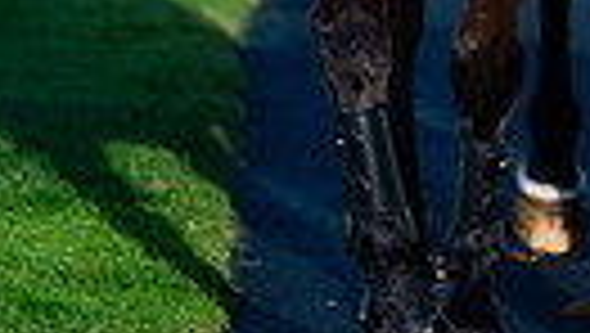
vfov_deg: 2.0
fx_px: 9302
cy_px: -405
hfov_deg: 3.6
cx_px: 655
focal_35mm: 594
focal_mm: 165
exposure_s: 1/2500
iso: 320
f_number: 3.2
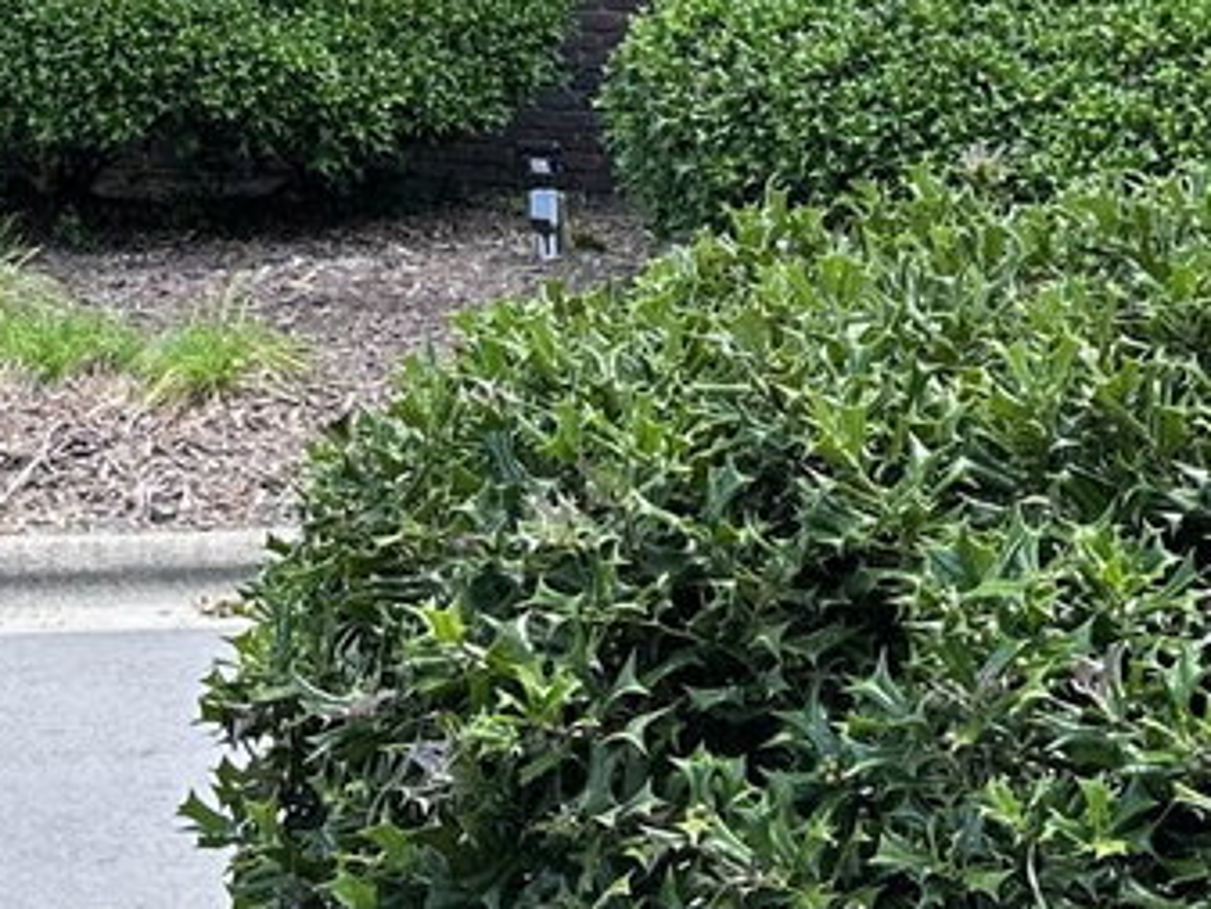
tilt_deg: +2.7
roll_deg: -2.2
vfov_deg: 12.5
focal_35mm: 114
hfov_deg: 17.2
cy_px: -349
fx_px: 3990
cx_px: 809
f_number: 1.78
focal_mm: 6.86
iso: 64
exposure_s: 1/190
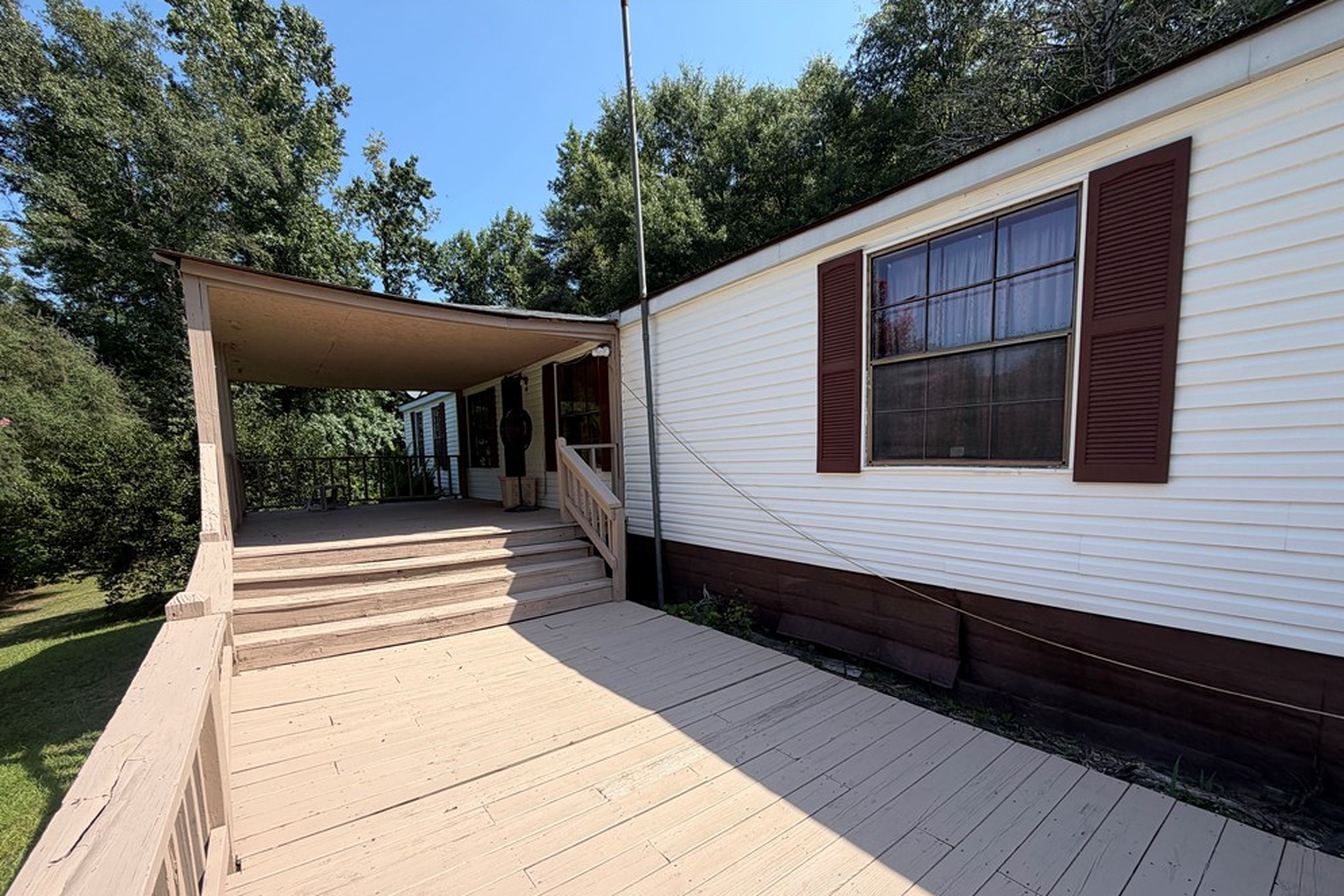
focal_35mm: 15
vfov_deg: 76.9
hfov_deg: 100.4
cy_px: 515
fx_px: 560
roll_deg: +0.8
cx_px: 686
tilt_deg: -5.9
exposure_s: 1/770
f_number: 2.2
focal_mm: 2.22
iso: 25
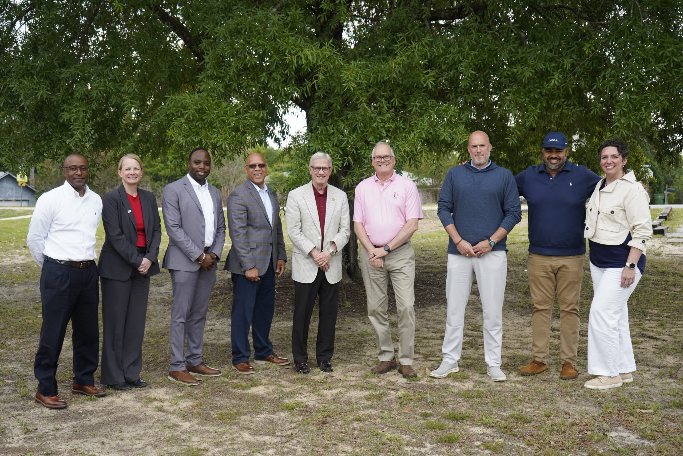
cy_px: 228
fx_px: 778
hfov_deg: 47.4
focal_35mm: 41
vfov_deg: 32.6
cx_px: 342
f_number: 5.6
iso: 100
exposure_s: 1/100
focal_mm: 41
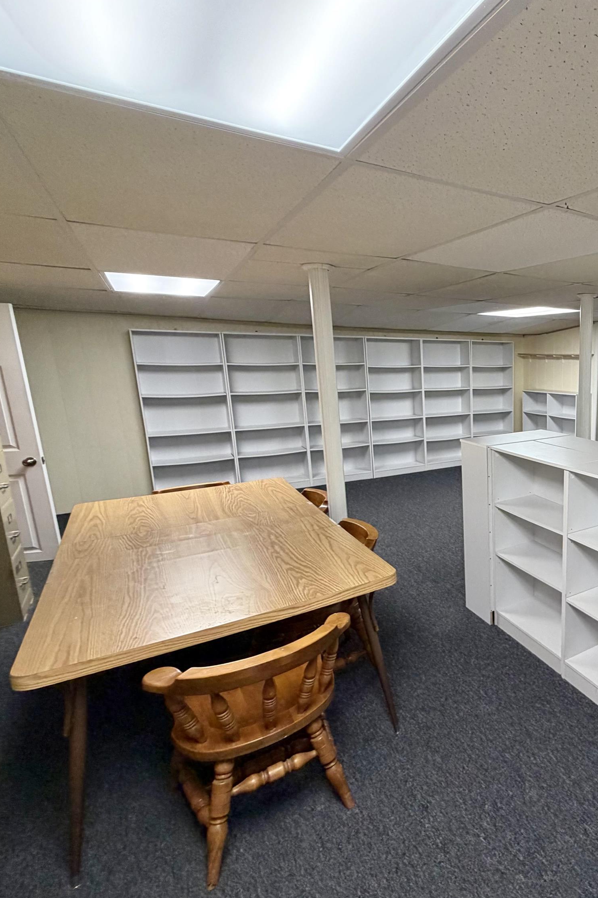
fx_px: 498
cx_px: 547
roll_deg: -0.2
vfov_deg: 84.0
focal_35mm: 20
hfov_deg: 53.5
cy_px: 458
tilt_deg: -10.6
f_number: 2.2
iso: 200
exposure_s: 1/60
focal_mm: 2.22
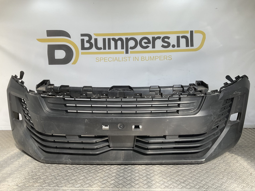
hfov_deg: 61.7
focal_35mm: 29
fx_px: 214
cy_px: 96
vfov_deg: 48.2
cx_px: 128
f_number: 1.8
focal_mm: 3
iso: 16
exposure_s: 1/268
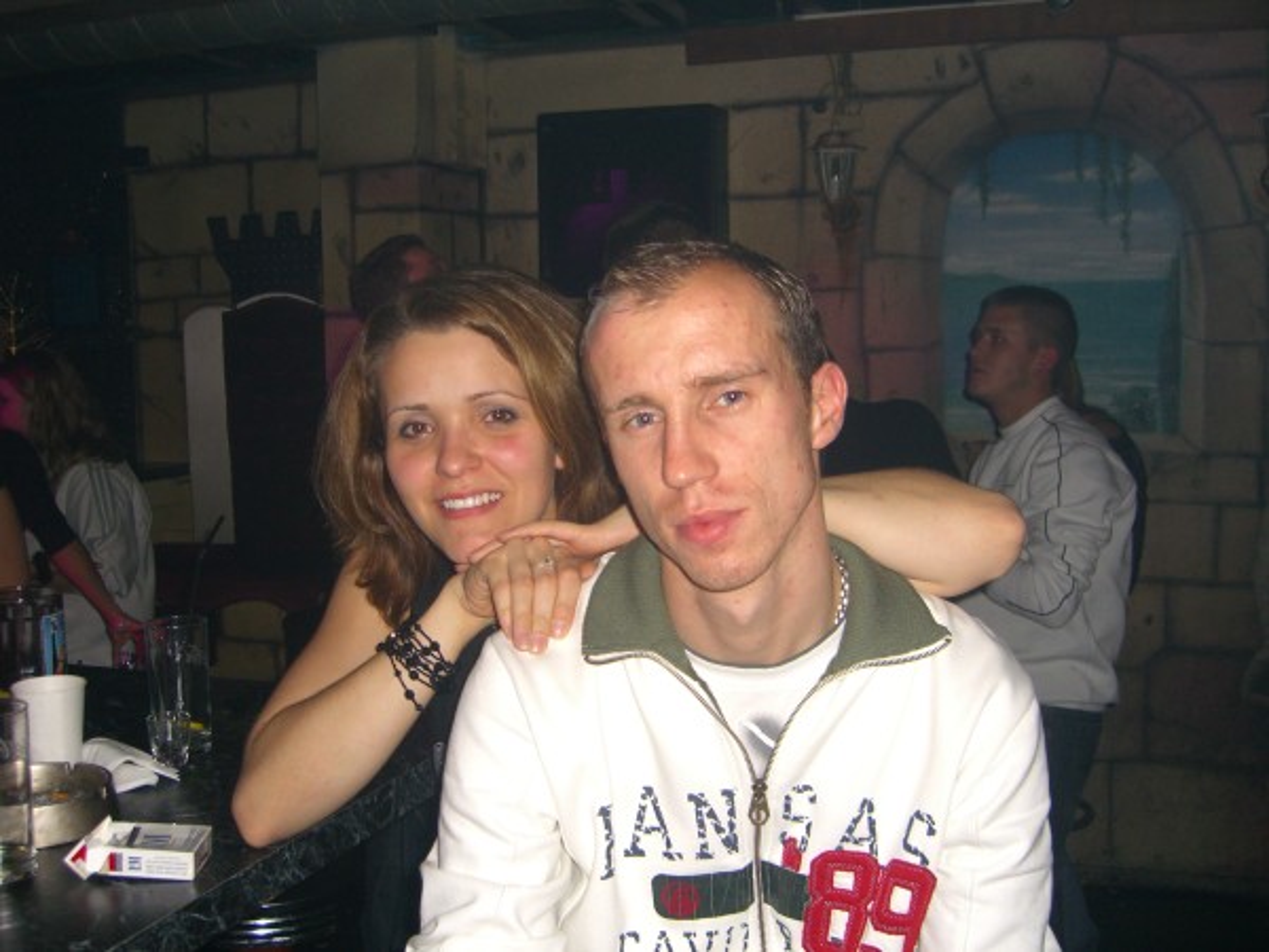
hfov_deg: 49.0
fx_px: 1393
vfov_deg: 37.7
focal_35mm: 38
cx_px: 634
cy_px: 476
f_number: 2.8
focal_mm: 7.9
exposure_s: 1/60
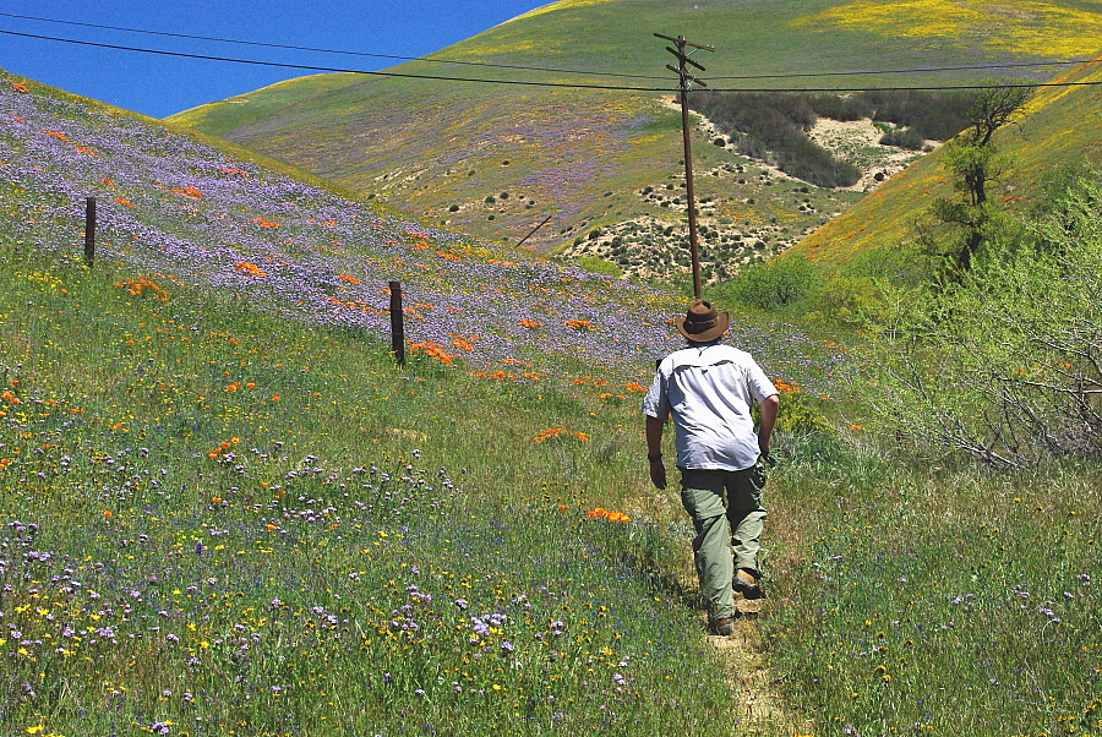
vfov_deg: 23.8
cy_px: 368
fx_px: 1746
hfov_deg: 35.0
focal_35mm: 57
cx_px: 551
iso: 800
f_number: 16
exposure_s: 1/750
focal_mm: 37.5
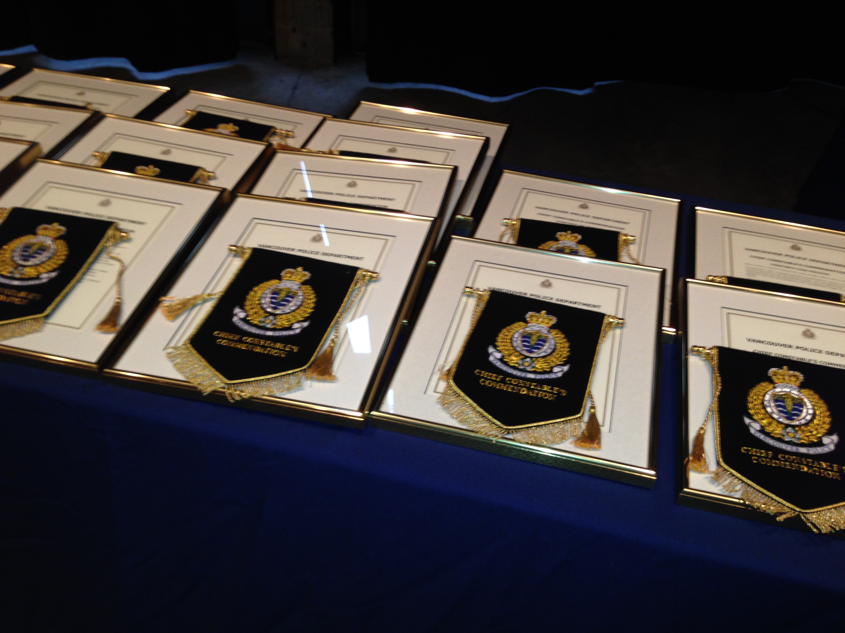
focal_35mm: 33
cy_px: 316
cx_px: 422
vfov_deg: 42.9
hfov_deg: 55.4
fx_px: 806
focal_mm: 4.12
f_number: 2.4
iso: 80
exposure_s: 1/20
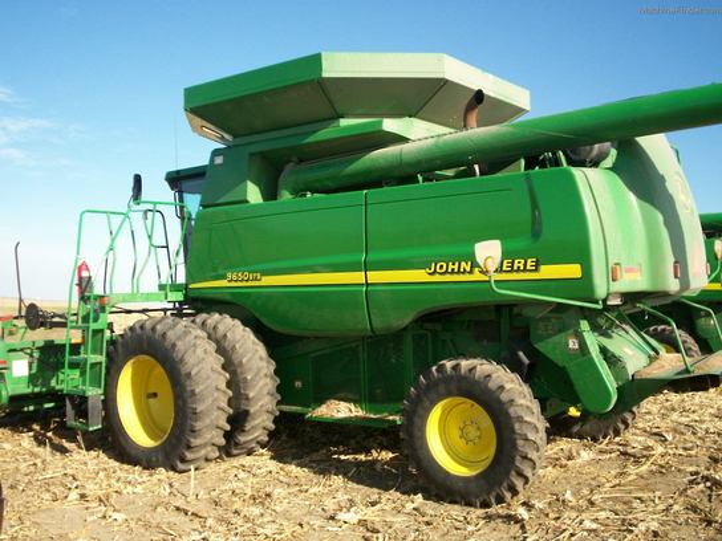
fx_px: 751
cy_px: 270
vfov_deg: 39.7
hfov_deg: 51.4
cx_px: 361
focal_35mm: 36
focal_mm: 5.9
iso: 100
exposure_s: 1/397
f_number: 4.5
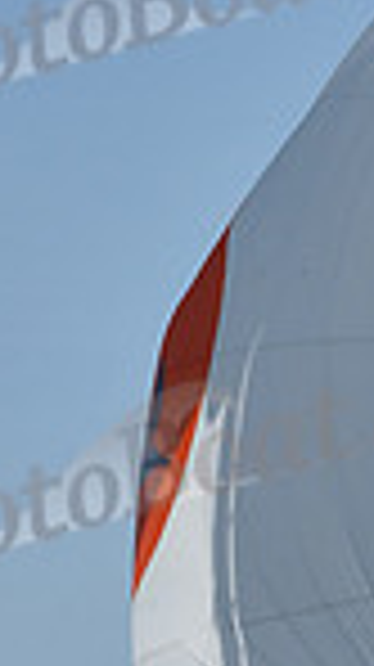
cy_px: 180
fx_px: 5089
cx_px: 705
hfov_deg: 4.2
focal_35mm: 288
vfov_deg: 7.5
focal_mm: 70
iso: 250
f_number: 9
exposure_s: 1/1250
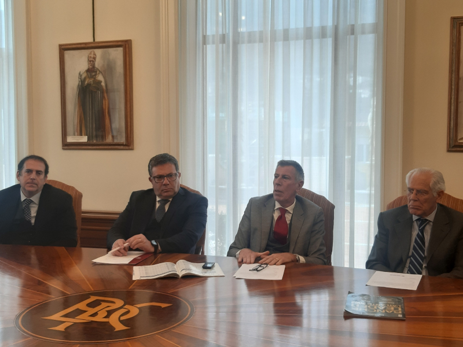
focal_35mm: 27
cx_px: 232
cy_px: 174
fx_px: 361
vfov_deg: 51.4
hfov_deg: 65.3
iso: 64
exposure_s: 1/50
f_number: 1.7
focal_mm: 3.93
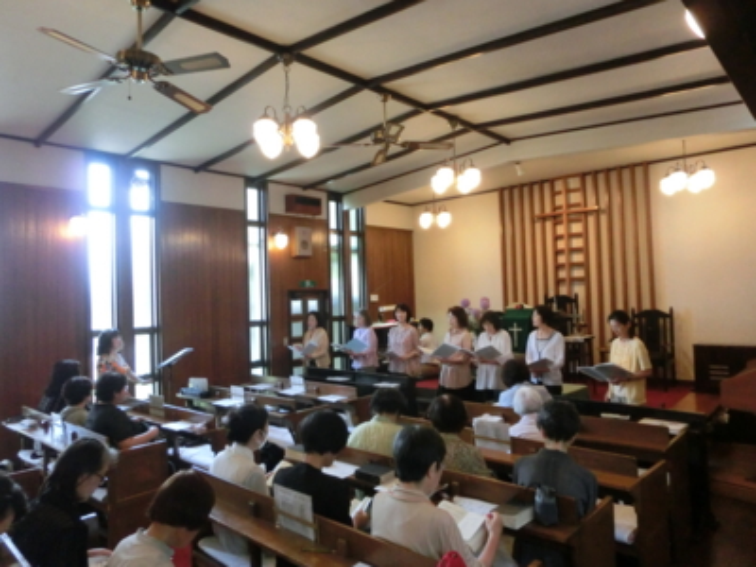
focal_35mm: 24
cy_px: 284
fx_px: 524
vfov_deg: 56.8
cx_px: 378
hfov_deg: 71.6
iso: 800
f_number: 3
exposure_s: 1/80
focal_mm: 4.24
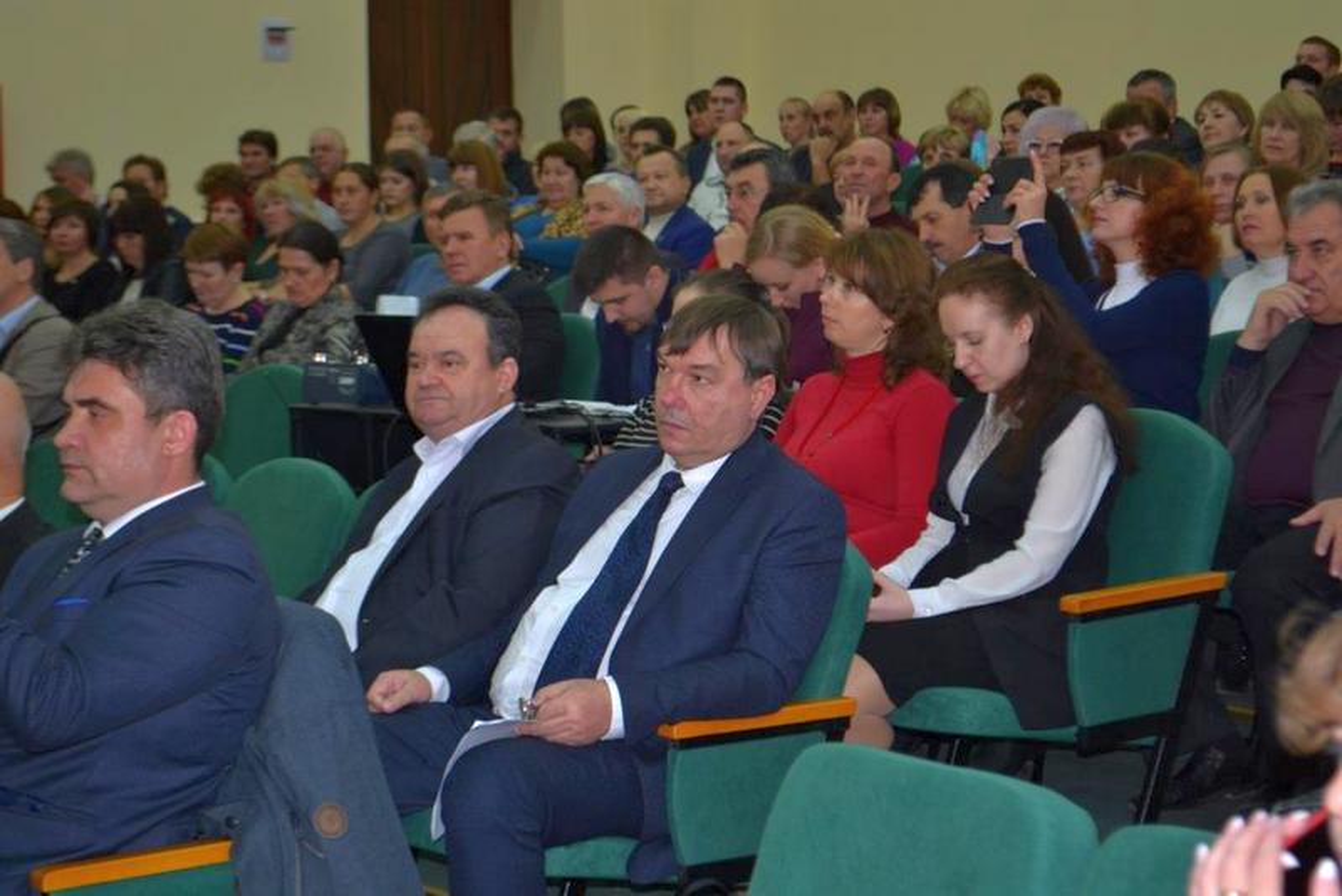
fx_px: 3076
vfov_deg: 16.6
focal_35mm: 82
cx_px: 671
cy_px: 448
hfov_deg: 24.6
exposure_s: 1/60
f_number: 5.6
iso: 400
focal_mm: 55
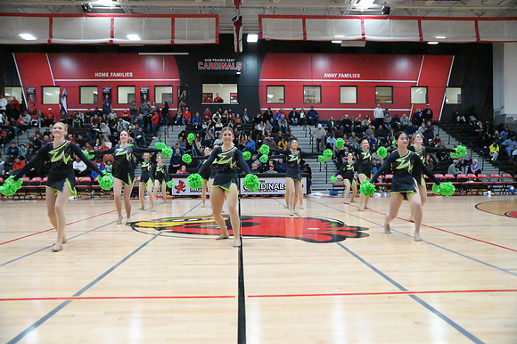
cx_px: 258
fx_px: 445
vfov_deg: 42.3
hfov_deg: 60.3
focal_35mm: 31
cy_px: 172
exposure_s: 1/8000
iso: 51200
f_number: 2.8
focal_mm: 31
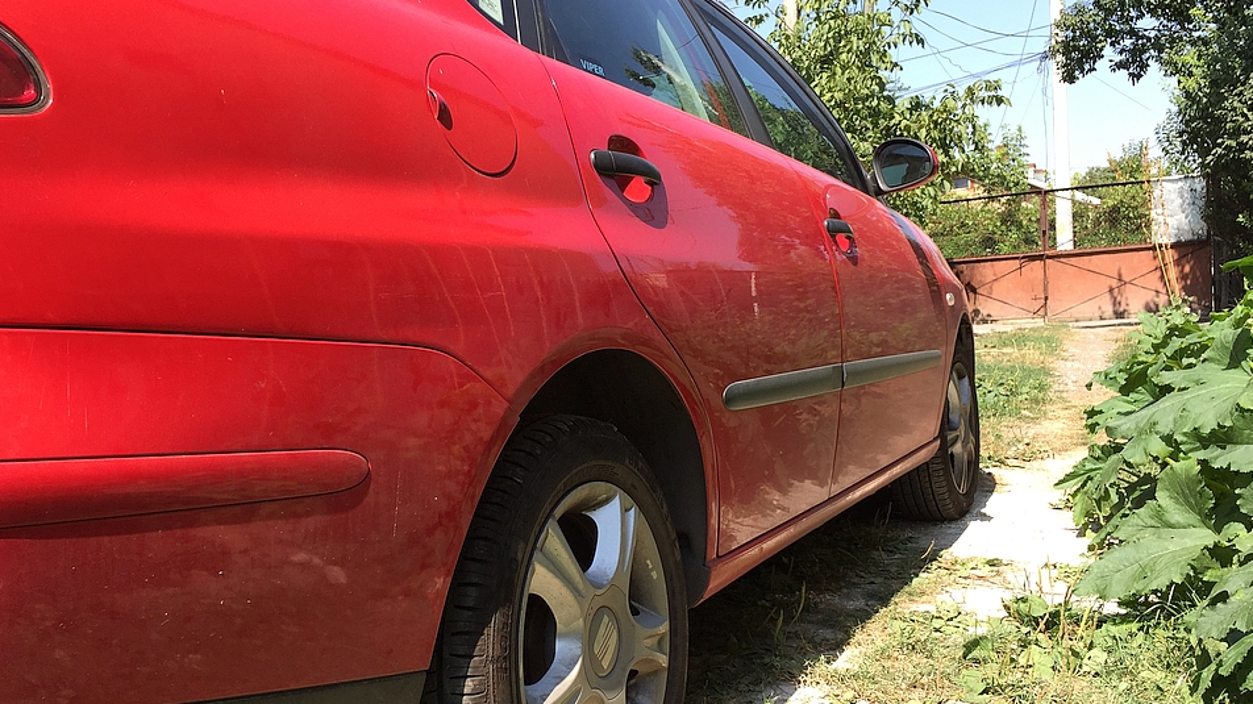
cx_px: 607
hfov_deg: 58.0
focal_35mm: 34
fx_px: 1129
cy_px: 433
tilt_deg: -5.0
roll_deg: +3.1
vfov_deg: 34.5
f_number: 2.2
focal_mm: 4.15
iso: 32
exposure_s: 1/599
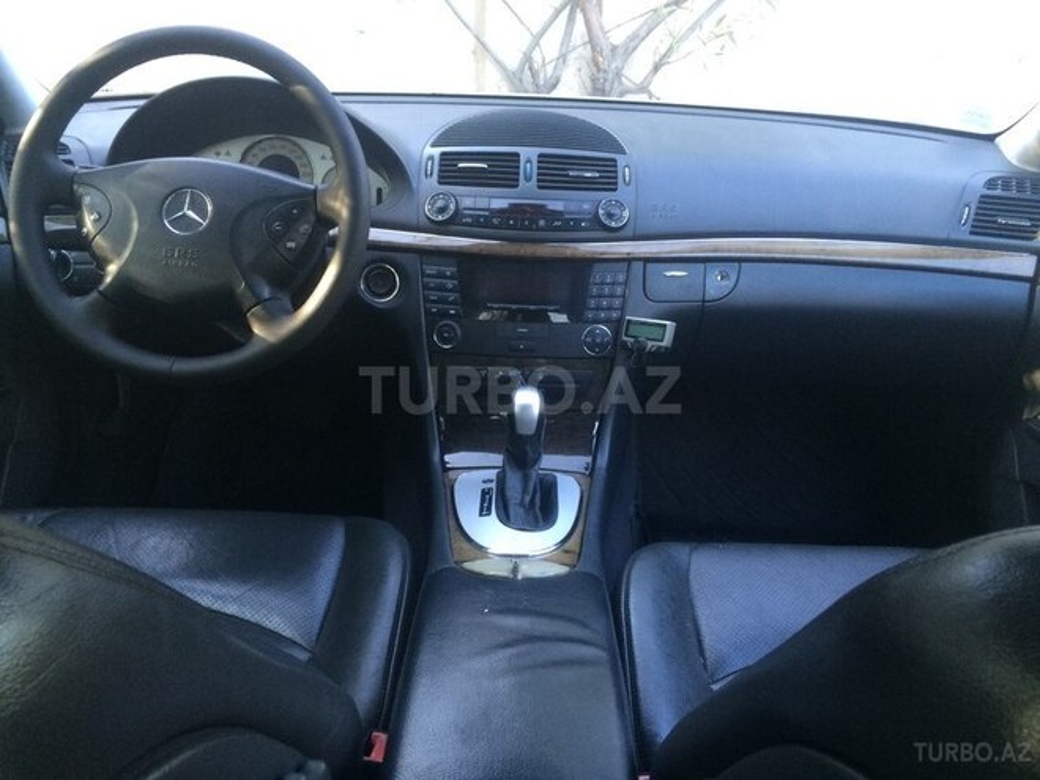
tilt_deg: -20.9
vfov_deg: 48.2
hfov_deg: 61.7
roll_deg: +0.2
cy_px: 390
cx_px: 520
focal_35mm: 29
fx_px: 871
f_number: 2.2
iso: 80
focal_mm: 4.15
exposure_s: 1/33
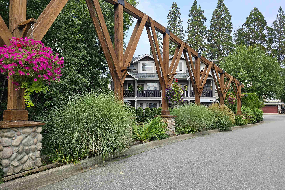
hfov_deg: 73.7
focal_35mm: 24
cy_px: 105
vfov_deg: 53.0
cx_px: 142
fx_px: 190
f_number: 1.7
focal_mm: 6.3
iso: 10
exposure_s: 1/278
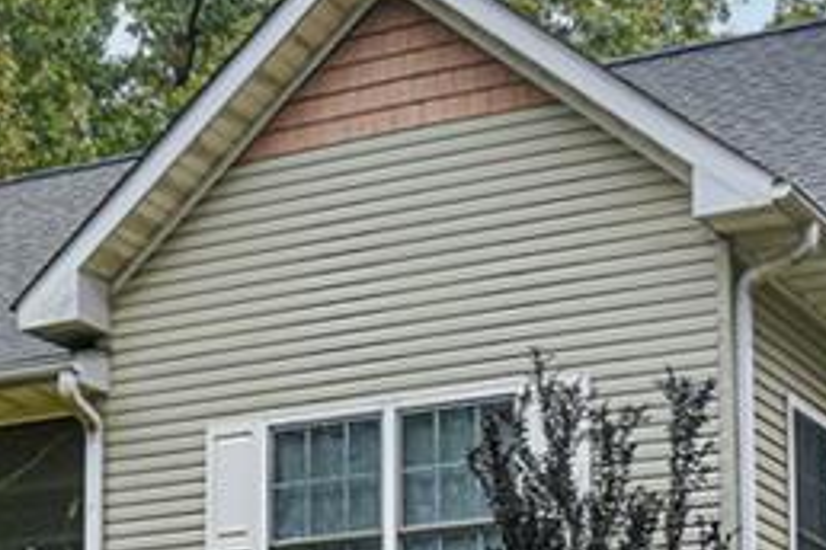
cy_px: 593
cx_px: 150
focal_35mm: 107
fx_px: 2455
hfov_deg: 18.9
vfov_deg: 12.6
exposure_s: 1/160
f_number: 6.3
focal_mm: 27
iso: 800
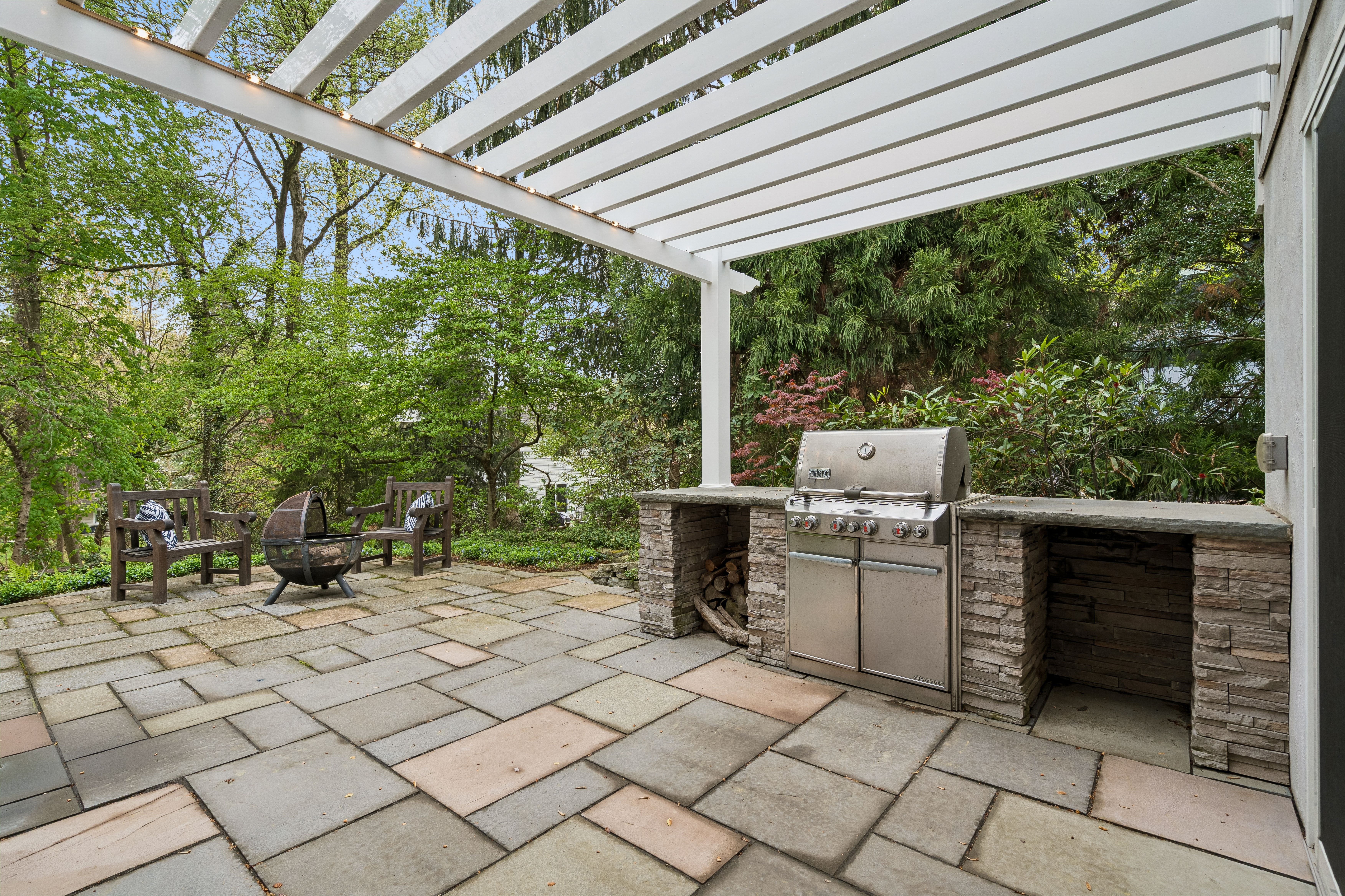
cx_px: 672
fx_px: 598
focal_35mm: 16
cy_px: 448
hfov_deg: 96.7
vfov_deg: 73.7
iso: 200
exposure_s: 1/50
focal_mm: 16
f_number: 8
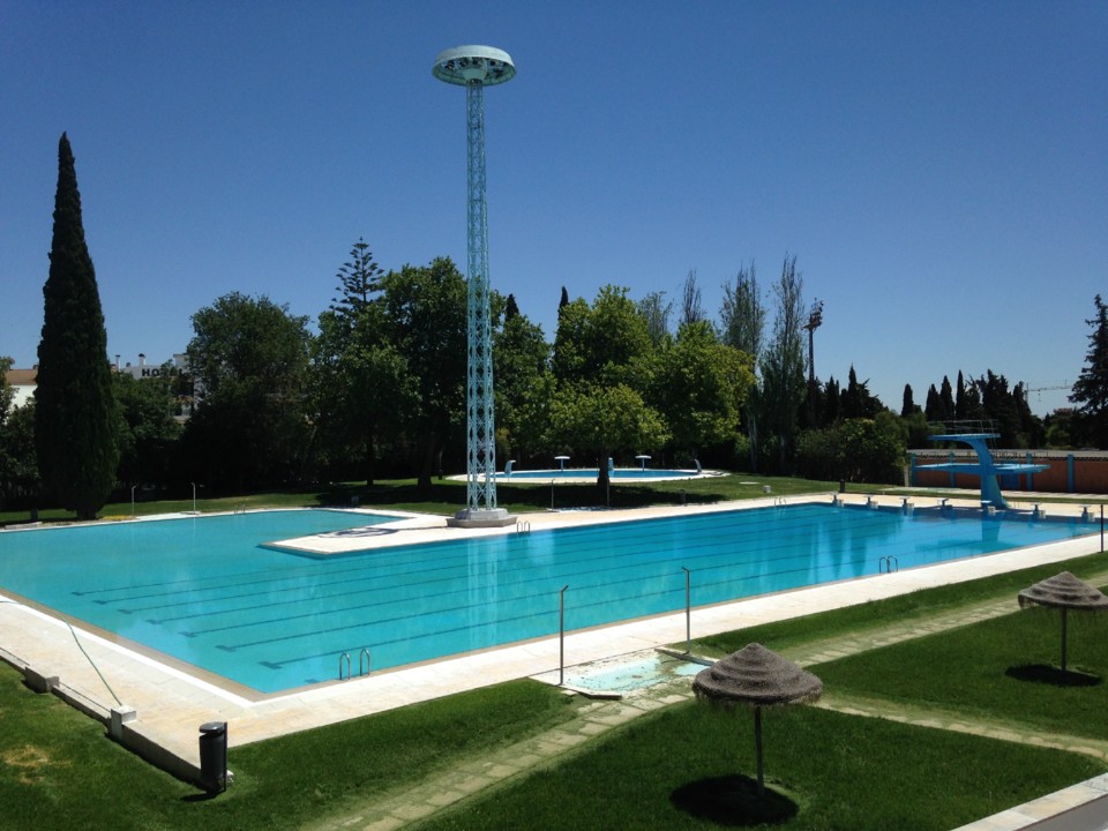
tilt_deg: +0.5
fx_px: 1056
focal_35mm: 33
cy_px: 416
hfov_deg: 55.4
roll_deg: +2.0
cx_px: 554
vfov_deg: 42.9
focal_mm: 4.12
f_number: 2.4
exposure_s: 1/2584
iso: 50
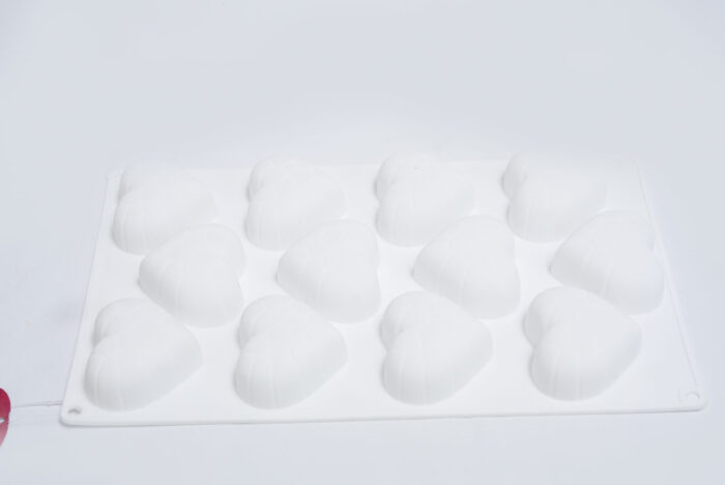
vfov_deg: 22.7
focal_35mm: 60
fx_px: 1209
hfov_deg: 33.4
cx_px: 362
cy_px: 242
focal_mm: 60
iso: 6400
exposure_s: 1/160
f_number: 16
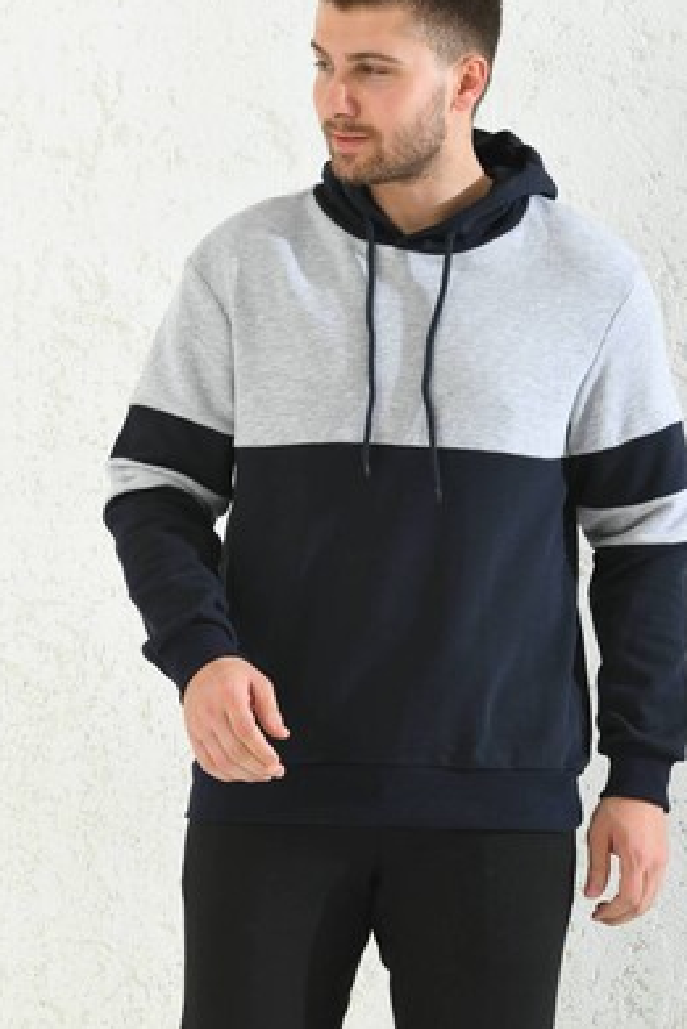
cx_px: 403
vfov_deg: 9.6
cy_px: 529
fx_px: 6120
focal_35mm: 214
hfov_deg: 6.4
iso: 125
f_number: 7.1
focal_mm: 155
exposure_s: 1/160
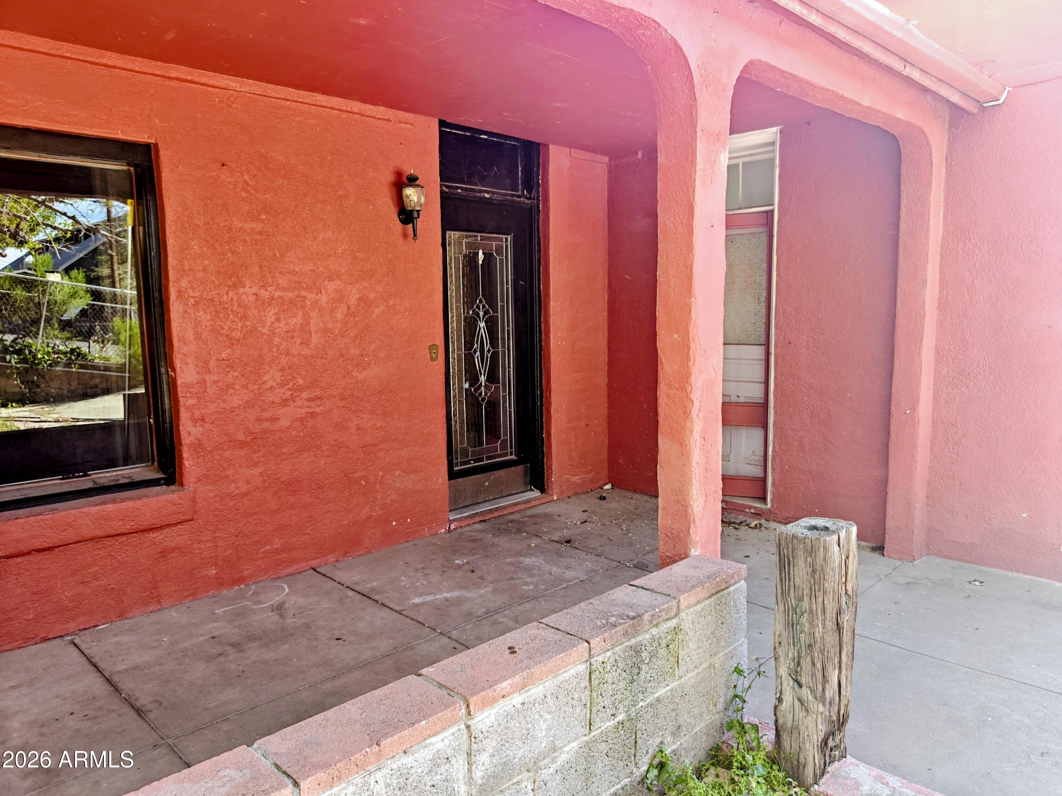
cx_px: 531
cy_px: 398
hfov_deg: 71.6
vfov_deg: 56.8
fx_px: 736
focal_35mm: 24
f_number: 1.8
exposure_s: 1/146
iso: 200
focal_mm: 5.59
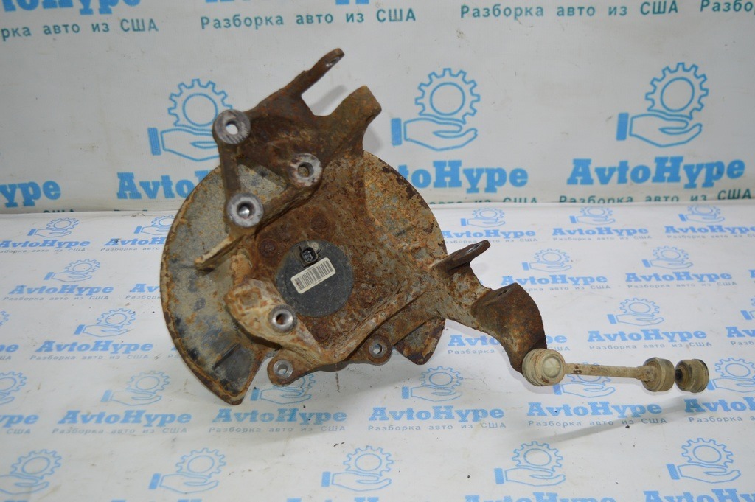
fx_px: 880
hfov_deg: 46.4
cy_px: 251
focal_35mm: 42
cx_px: 378
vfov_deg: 31.8
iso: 400
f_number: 4.2
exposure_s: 1/80
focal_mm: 28
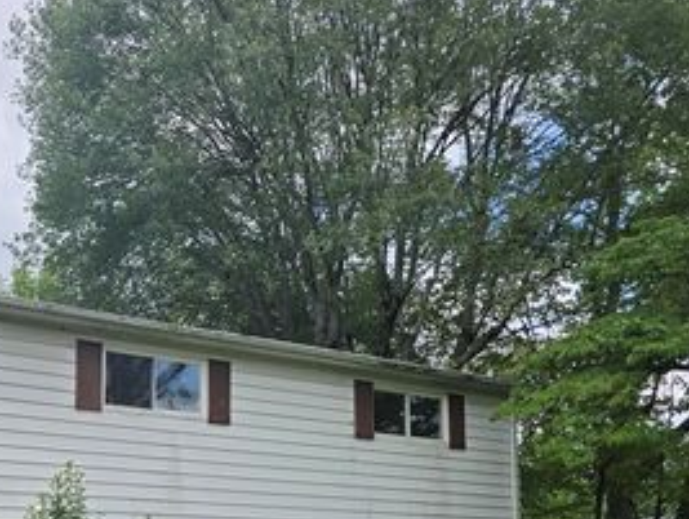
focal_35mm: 43
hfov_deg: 40.5
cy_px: 466
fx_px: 857
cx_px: 70
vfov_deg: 32.1
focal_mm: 6.3
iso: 12
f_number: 1.7
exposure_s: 1/781
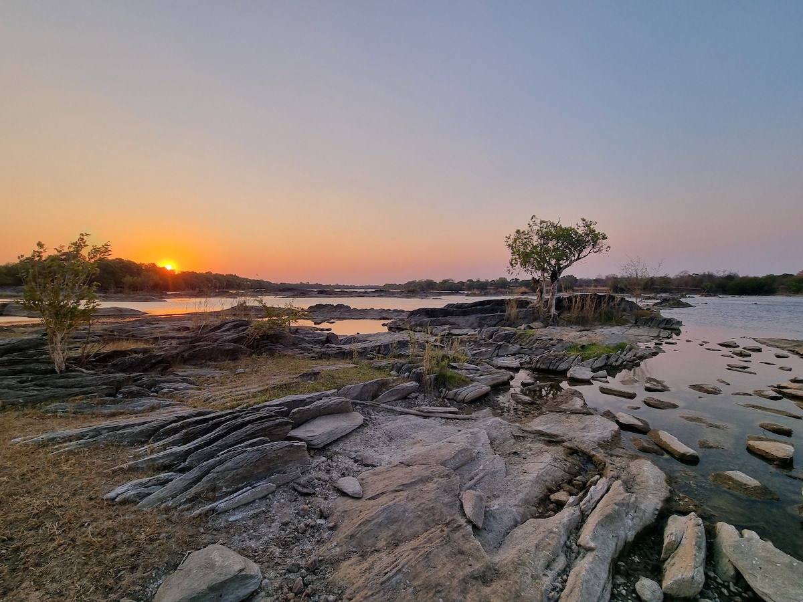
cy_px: 301
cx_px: 402
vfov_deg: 89.9
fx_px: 302
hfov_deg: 106.2
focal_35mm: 13
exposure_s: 1/365
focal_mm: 2.2
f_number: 2.2
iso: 50
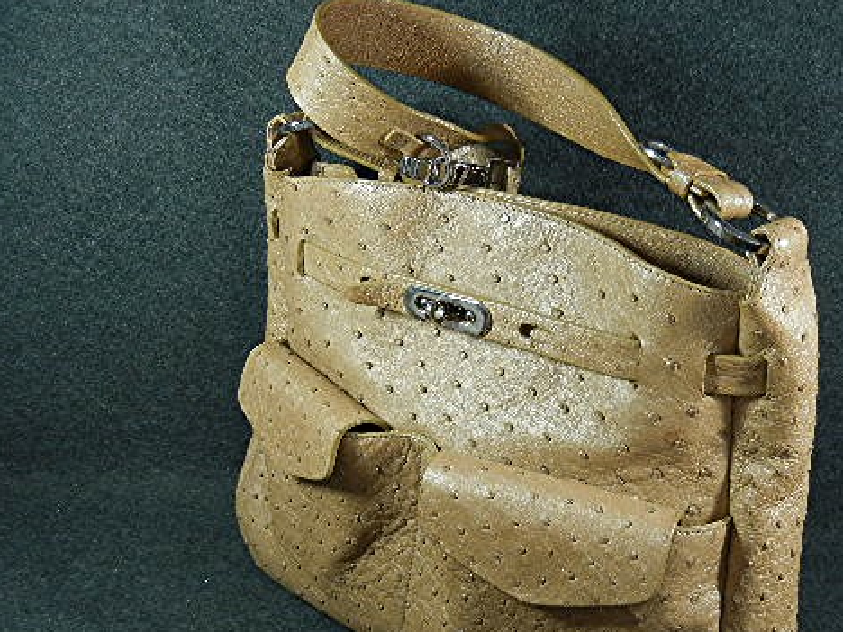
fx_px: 998
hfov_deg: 45.4
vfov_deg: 34.9
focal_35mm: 41
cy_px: 398
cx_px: 531
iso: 232
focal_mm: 5.4
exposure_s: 1/30
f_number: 3.5
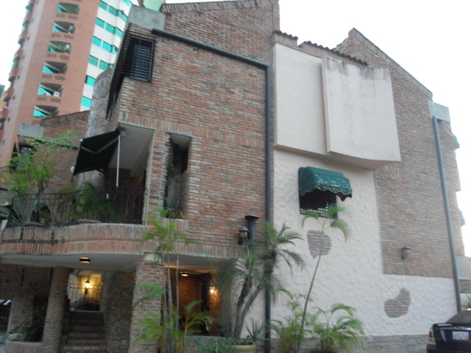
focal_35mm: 28
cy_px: 176
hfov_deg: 63.4
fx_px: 381
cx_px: 236
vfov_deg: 49.7
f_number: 2.8
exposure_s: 1/45
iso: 160
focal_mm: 6
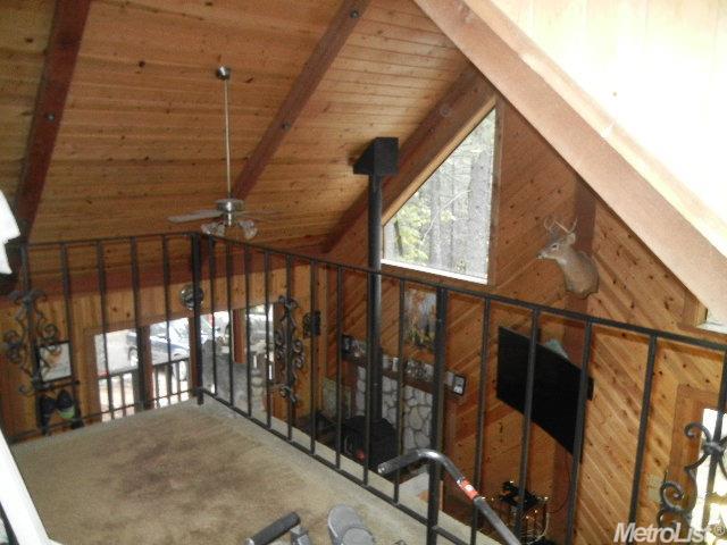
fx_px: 630
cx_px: 364
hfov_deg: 60.0
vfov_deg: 46.8
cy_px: 272
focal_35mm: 30
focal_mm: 5.4
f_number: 3.5
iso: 800
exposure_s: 1/30
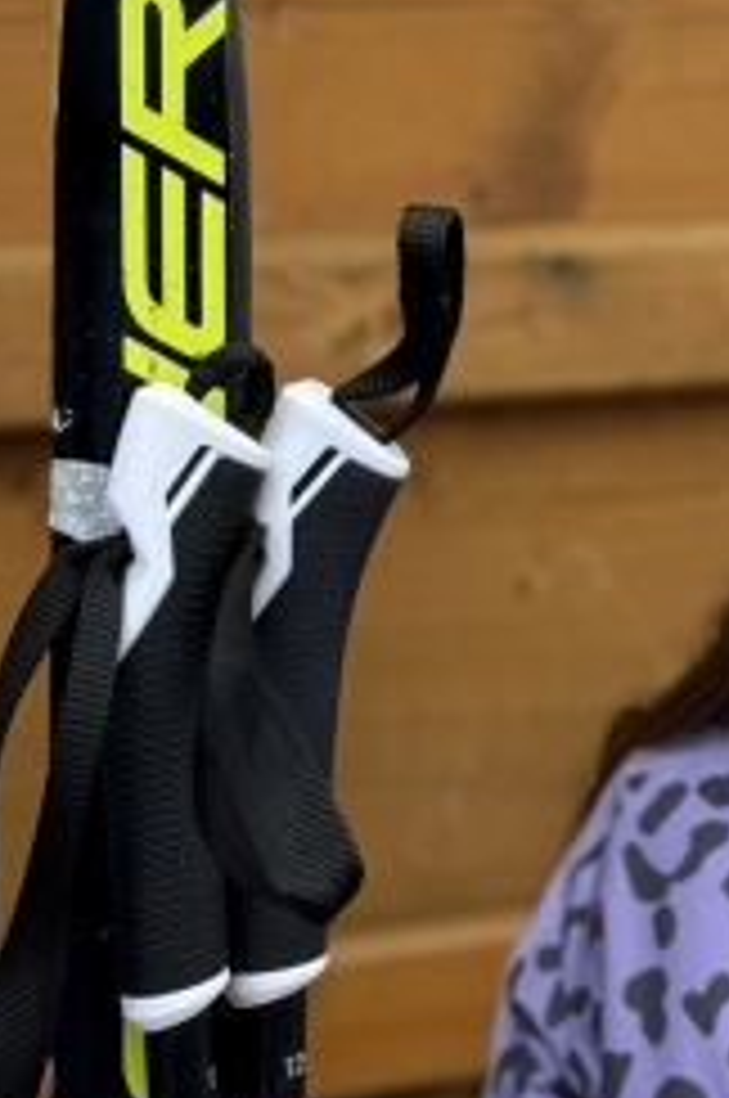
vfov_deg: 16.7
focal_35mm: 123
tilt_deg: -13.8
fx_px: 3746
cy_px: 644
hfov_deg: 10.9
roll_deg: -0.2
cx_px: 904
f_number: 1.78
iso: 64
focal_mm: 6.86
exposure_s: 1/121
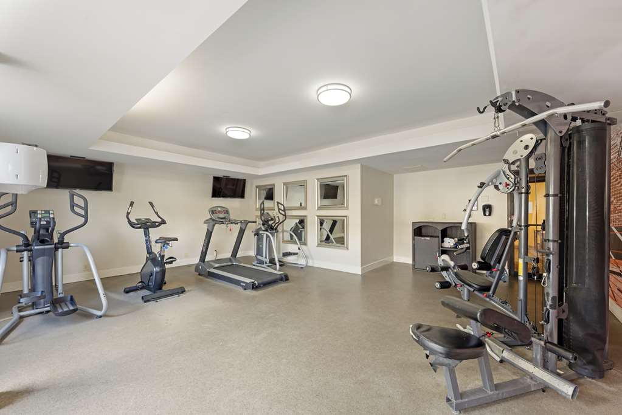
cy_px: 208
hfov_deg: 104.2
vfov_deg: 81.3
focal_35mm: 14
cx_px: 311
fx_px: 242
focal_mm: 14
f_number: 8
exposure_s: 1/1.25
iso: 200
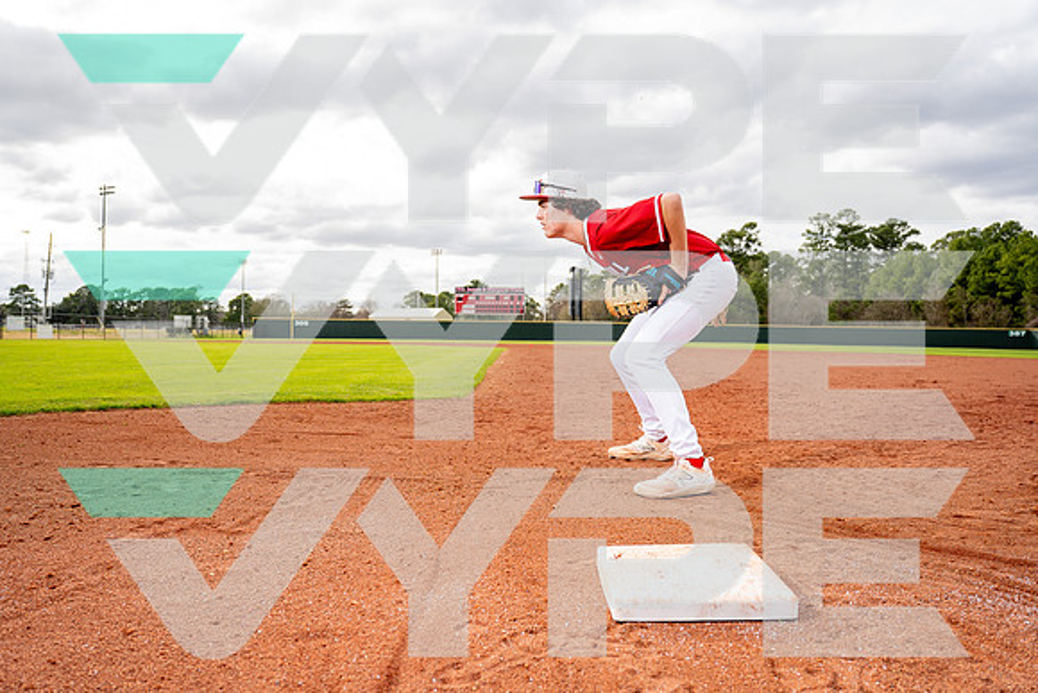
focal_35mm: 27
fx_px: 779
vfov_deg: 48.0
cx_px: 519
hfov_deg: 67.4
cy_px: 346
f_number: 4
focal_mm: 27
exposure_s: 1/250
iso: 100
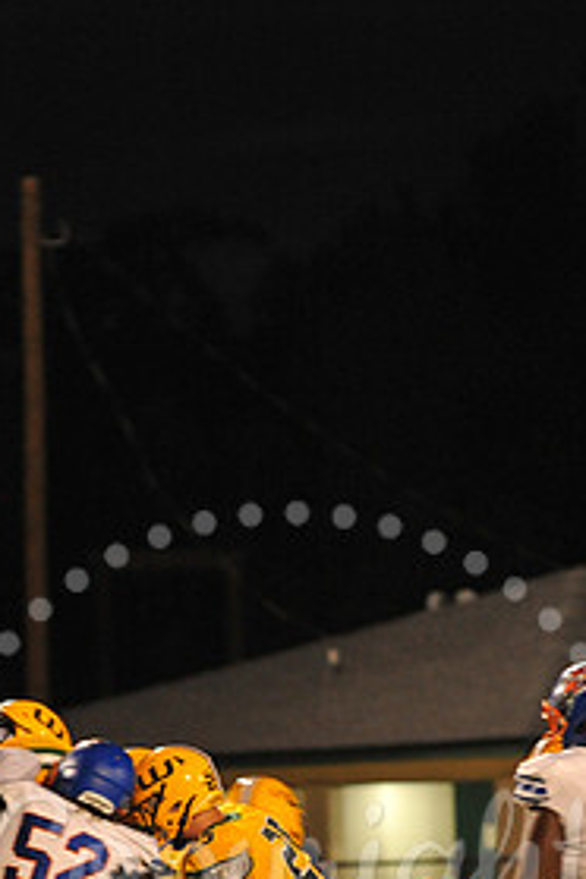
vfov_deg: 4.9
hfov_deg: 3.3
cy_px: 879
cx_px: 290
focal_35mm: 416
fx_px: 10157
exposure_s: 1/160
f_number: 4.5
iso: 3200
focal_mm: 200
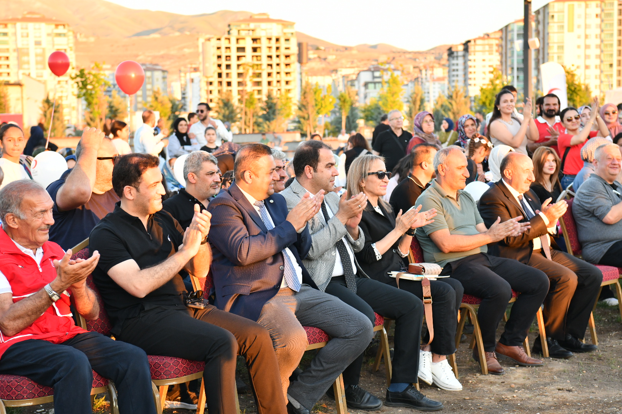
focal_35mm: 70
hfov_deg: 28.8
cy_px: 207
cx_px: 311
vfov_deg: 19.5
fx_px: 1209
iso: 800
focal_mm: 70
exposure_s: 1/200
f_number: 5
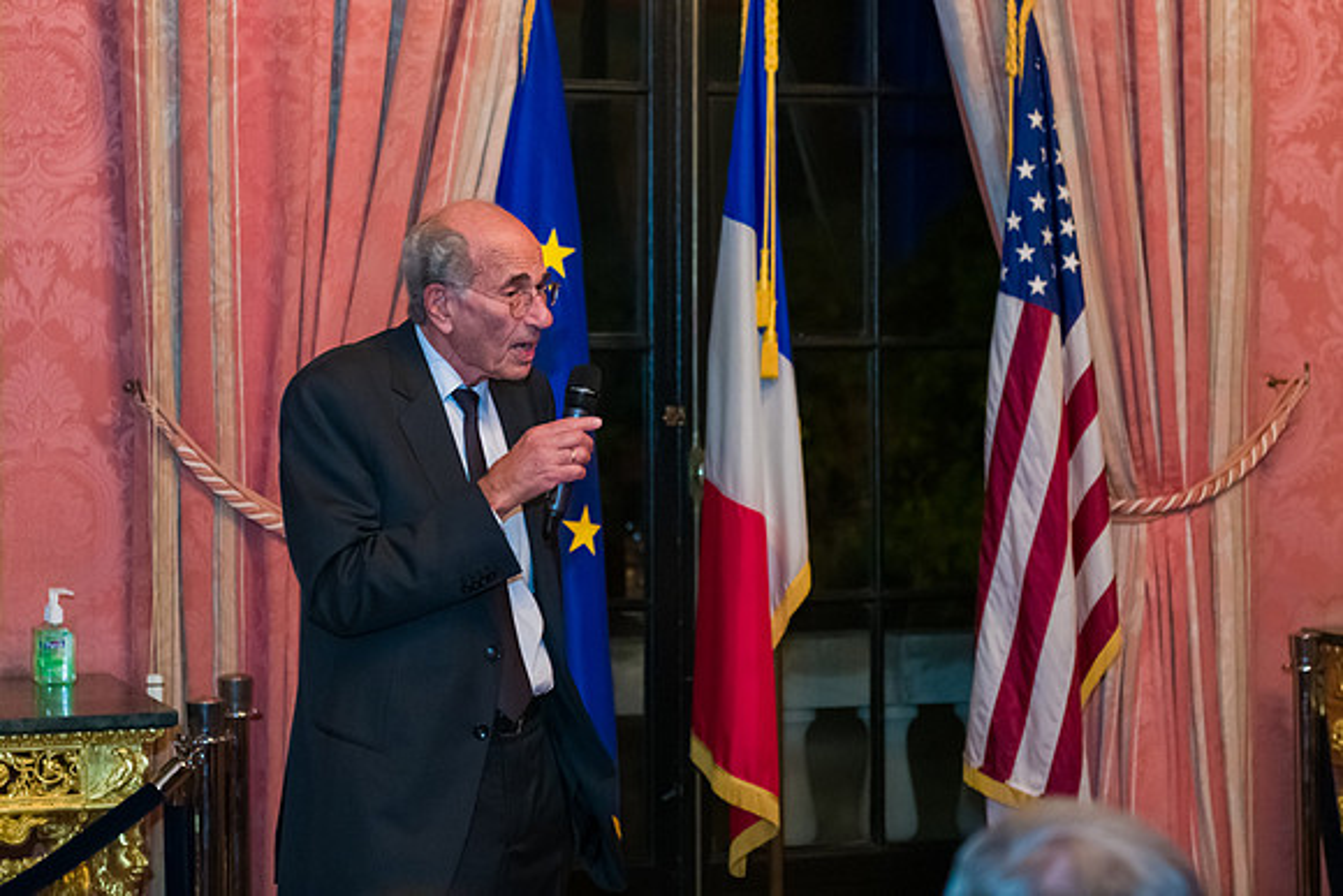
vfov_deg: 14.8
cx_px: 672
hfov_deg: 22.1
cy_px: 306
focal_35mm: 92
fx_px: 3442
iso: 3200
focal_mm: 70
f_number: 3.2
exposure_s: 1/80
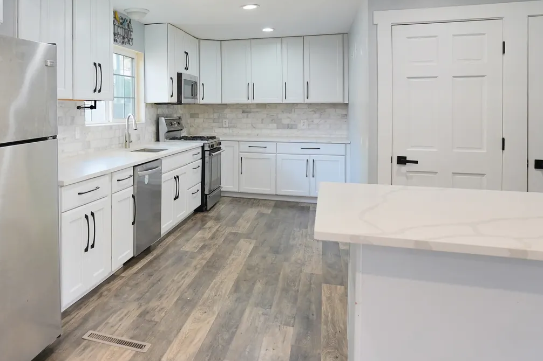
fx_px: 437
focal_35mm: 29
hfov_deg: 60.1
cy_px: 122
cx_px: 134
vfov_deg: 44.3
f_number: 4
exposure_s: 1/160
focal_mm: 18
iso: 800
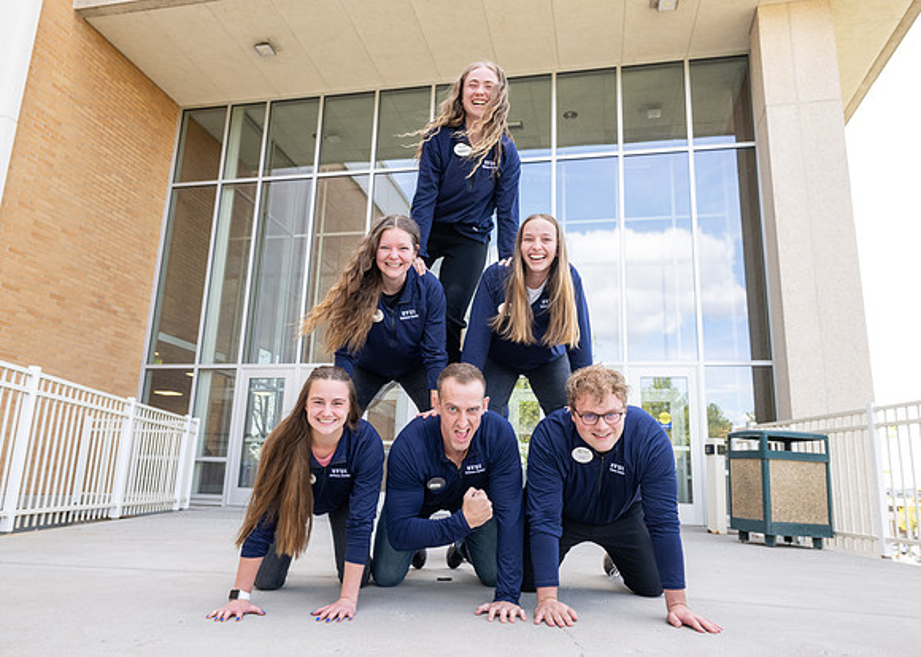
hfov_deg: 70.0
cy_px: 328
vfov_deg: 53.1
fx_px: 658
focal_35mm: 25
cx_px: 460
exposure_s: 1/250
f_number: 7.1
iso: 800
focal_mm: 24
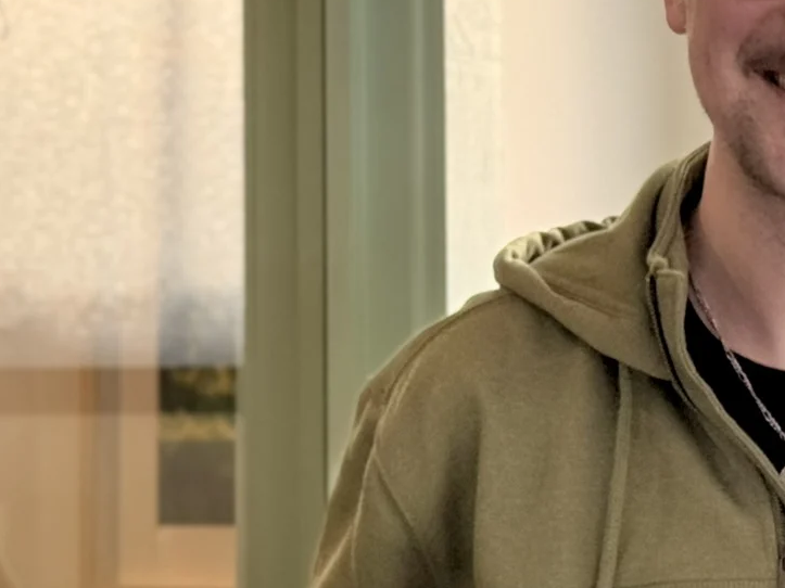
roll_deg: +0.1
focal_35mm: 136
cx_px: 824
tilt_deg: -0.2
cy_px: 358
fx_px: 3084
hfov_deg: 14.2
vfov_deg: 10.9
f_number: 1.78
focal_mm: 6.76
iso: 125
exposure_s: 1/249
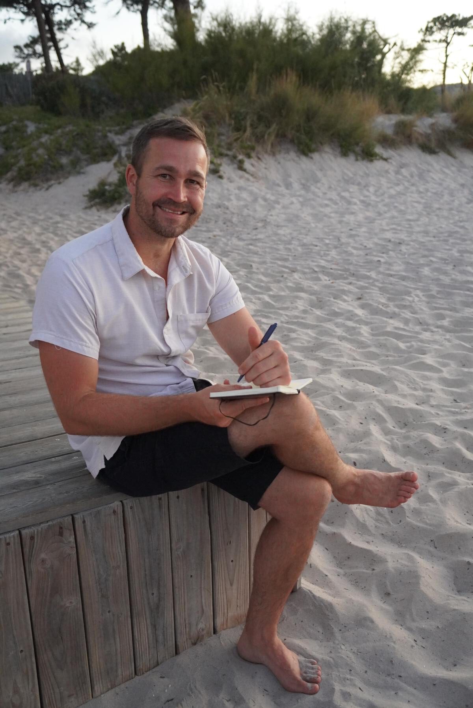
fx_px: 650
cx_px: 236
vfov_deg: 57.2
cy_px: 354
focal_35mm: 33
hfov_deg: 40.0
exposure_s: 1/160
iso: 4000
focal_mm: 22
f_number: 4
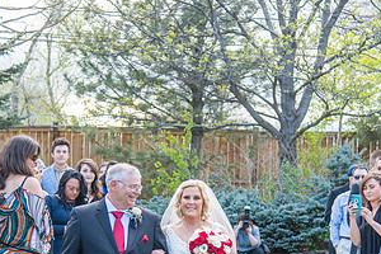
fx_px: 1185
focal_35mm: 112
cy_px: 242
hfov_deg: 18.2
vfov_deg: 12.1
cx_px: 155
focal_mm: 58
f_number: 4
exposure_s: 1/250
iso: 400
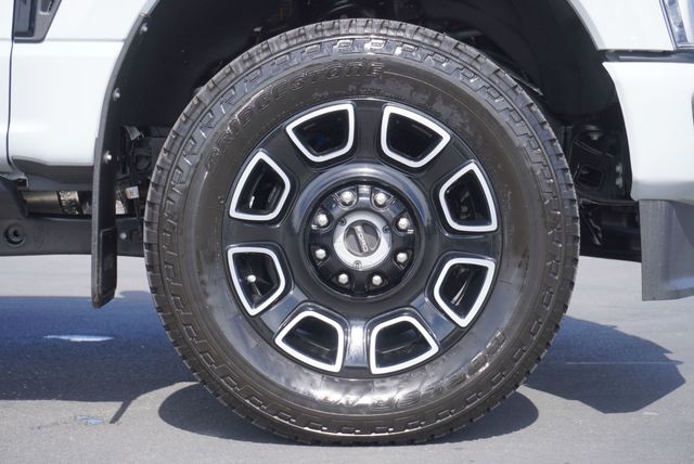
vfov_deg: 21.1
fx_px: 1245
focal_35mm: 64
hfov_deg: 31.2
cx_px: 347
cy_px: 232
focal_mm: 43
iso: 100
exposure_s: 1/200
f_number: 5.6
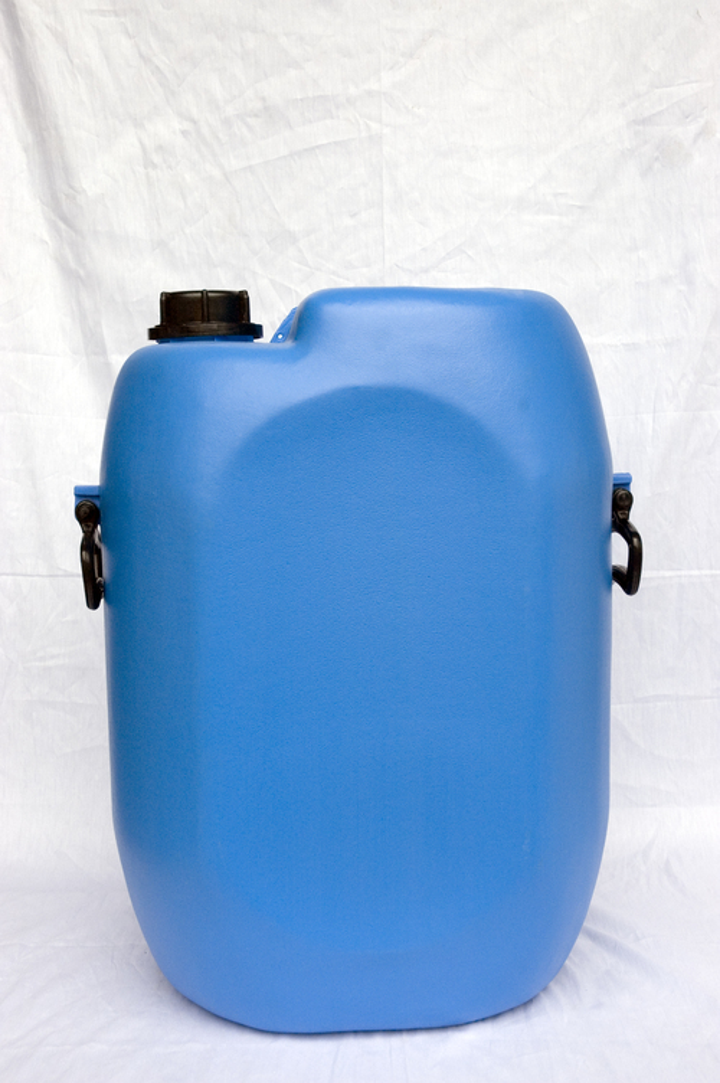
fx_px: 1397
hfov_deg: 28.9
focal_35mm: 46
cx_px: 360
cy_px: 542
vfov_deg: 42.4
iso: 320
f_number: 8
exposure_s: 1/250
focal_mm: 31
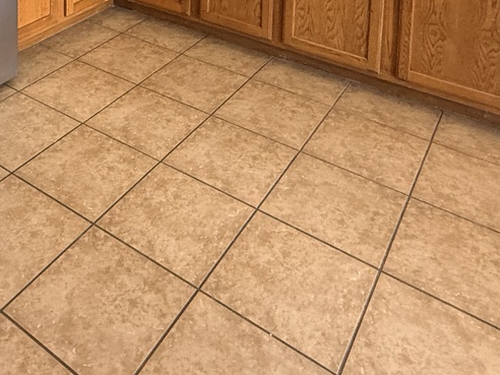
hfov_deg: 44.2
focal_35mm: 41
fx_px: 592
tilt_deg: -5.2
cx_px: 121
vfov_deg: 26.8
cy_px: -166
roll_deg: -0.6
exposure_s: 1/60
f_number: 2.2
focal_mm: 2.22
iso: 200
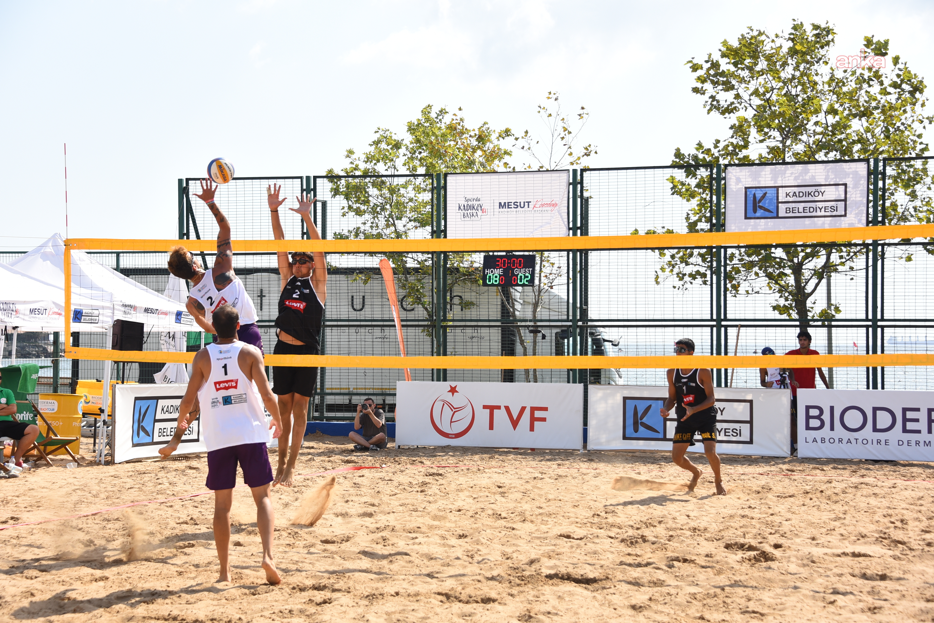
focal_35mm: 70
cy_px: 312
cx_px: 467
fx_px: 1816
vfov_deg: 19.5
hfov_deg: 28.8
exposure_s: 1/1000
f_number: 5.6
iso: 320
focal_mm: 70
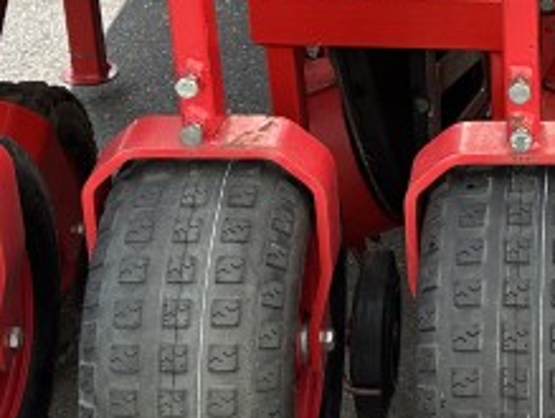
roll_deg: +0.9
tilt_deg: -22.8
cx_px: 588
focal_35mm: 112
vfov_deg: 13.0
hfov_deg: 17.1
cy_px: -33
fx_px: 1799
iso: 80
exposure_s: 1/1241
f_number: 1.78
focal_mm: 6.86
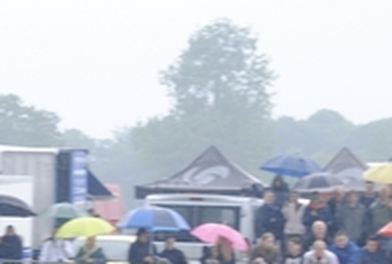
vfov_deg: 3.9
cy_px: 381
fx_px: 3864
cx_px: 211
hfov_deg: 5.8
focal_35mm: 354
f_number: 5.3
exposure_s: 1/500
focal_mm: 72
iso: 400
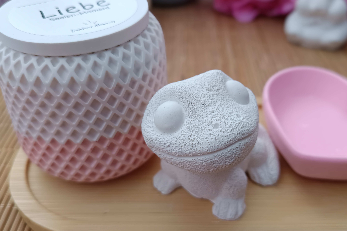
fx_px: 337
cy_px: 114
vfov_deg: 37.9
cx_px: 196
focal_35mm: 35
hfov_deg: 54.3
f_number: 1.7
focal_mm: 5.31
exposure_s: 1/560
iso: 52
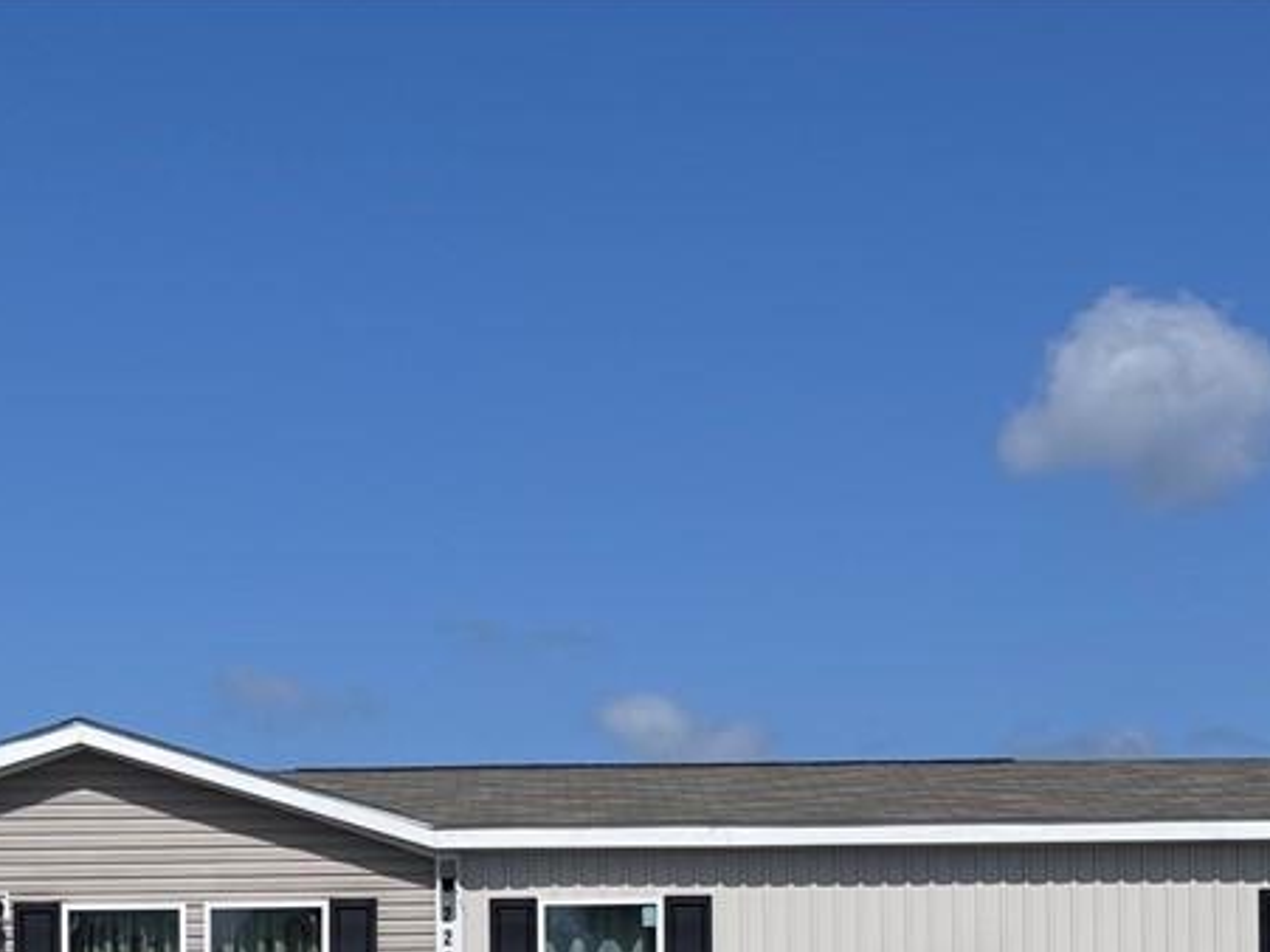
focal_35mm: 109
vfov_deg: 13.3
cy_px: 1070
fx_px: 3998
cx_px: 434
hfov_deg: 18.0
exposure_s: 1/6410
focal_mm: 6.76
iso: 64
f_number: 1.78
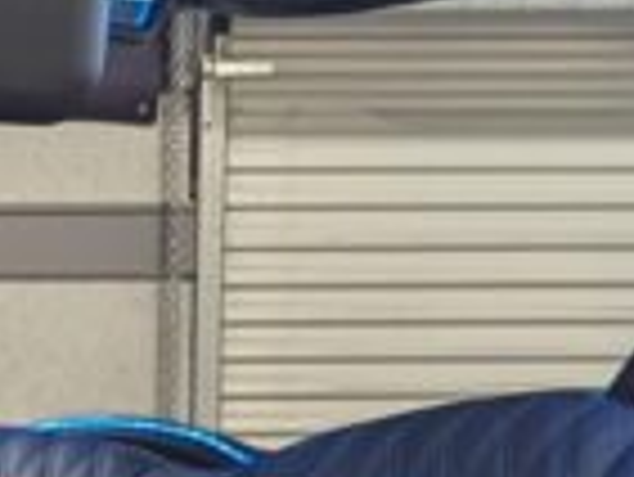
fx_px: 3190
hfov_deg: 11.0
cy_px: 1136
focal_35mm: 174
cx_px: -297
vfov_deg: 7.9
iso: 502
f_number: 1.85
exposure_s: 1/277
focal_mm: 6.81
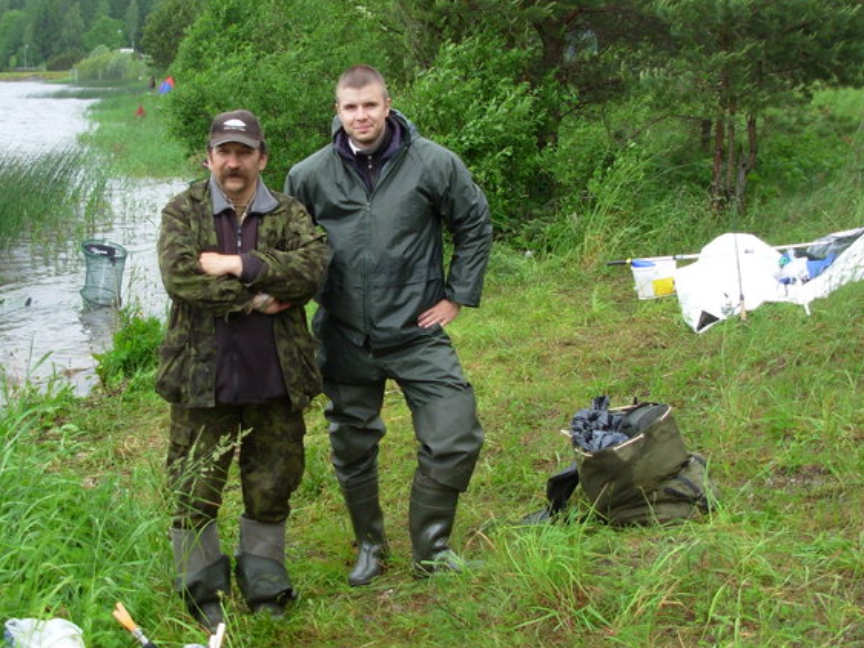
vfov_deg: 27.0
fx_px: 1348
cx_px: 339
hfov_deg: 35.4
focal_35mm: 54
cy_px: 296
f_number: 2.9
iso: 50
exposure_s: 1/128
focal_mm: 6.3
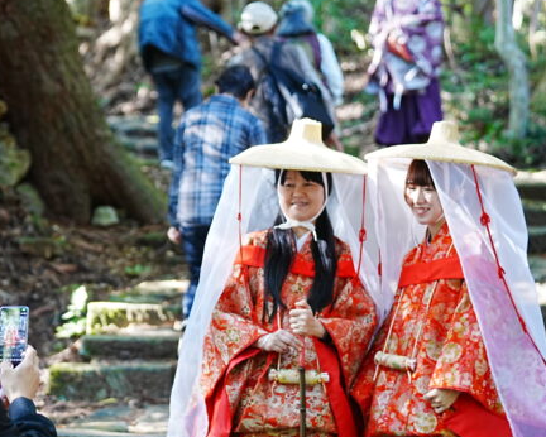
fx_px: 1940
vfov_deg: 12.9
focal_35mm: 120
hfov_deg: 16.0
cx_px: 191
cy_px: 264
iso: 1600
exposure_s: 1/80
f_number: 2.8
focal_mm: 72
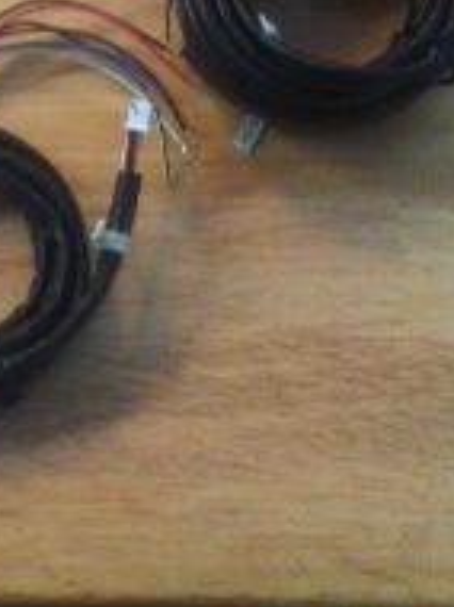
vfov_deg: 16.5
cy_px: 42
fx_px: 2068
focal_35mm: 118
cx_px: -51
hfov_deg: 12.3
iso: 200
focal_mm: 3.85
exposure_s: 1/15
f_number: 2.8
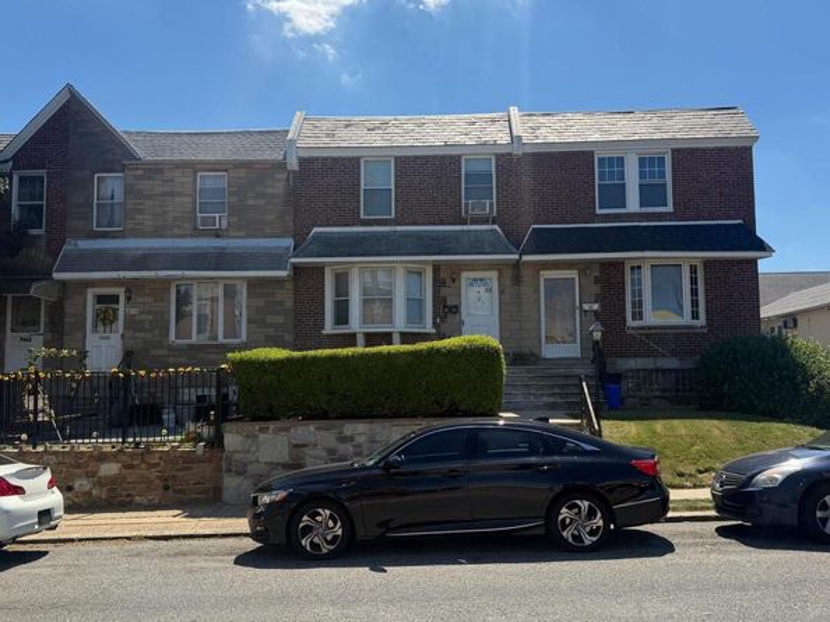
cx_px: 415
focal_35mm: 24
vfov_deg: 56.8
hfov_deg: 71.6
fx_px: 575
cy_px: 311
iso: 100
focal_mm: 6.76
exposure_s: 1/7353
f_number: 1.78
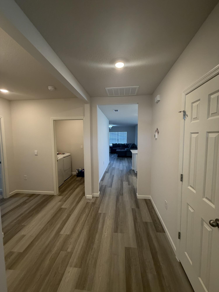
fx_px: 118
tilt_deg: -1.6
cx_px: 110
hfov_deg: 85.7
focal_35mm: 14
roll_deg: -0.2
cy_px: 146
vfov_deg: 102.1
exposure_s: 1/120
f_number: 2.2
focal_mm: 2.22
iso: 320
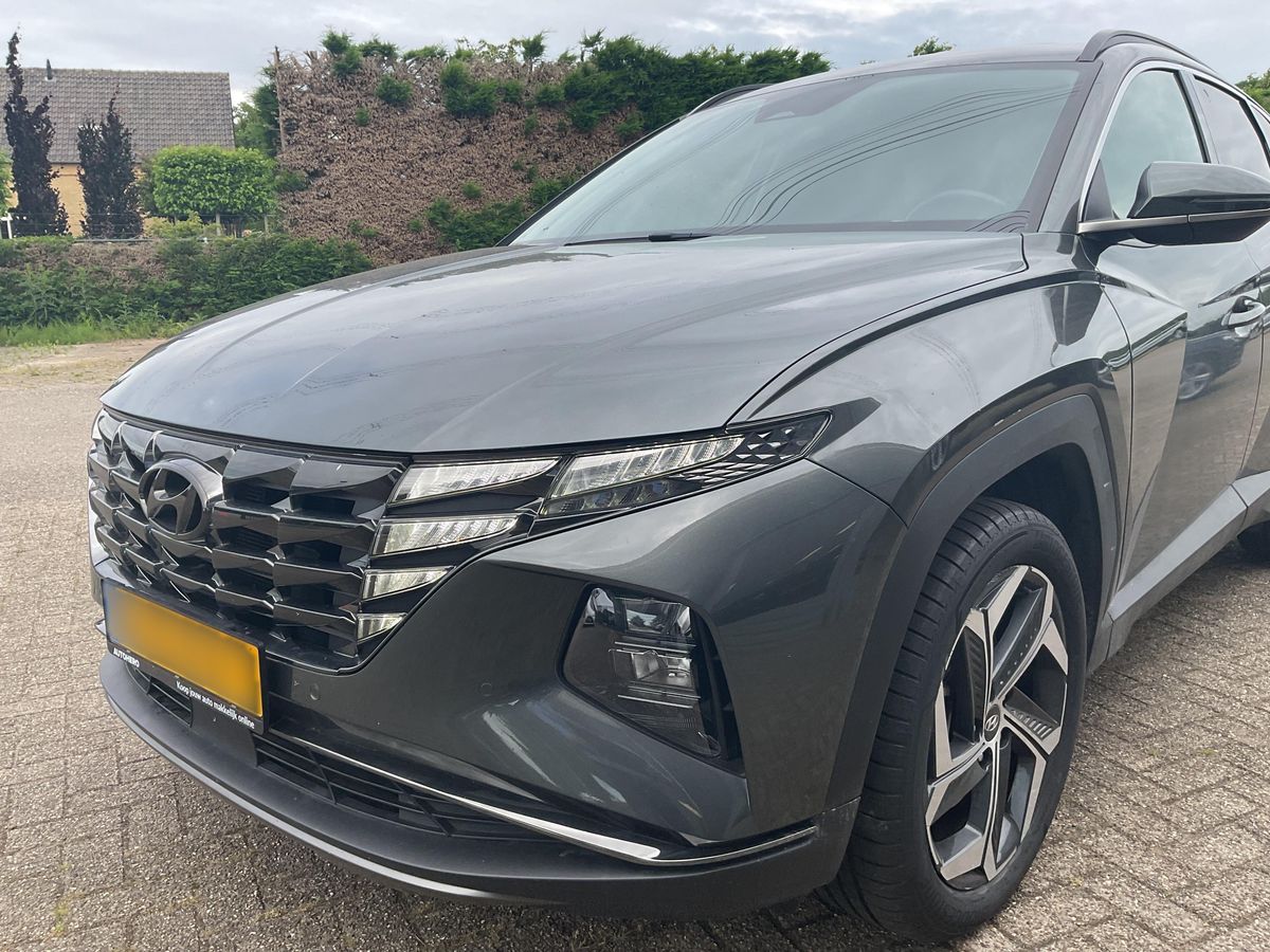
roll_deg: +0.1
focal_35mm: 29
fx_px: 1064
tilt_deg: -11.7
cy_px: 476
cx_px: 635
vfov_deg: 48.2
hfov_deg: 61.7
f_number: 1.8
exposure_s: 1/412
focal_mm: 3
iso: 16
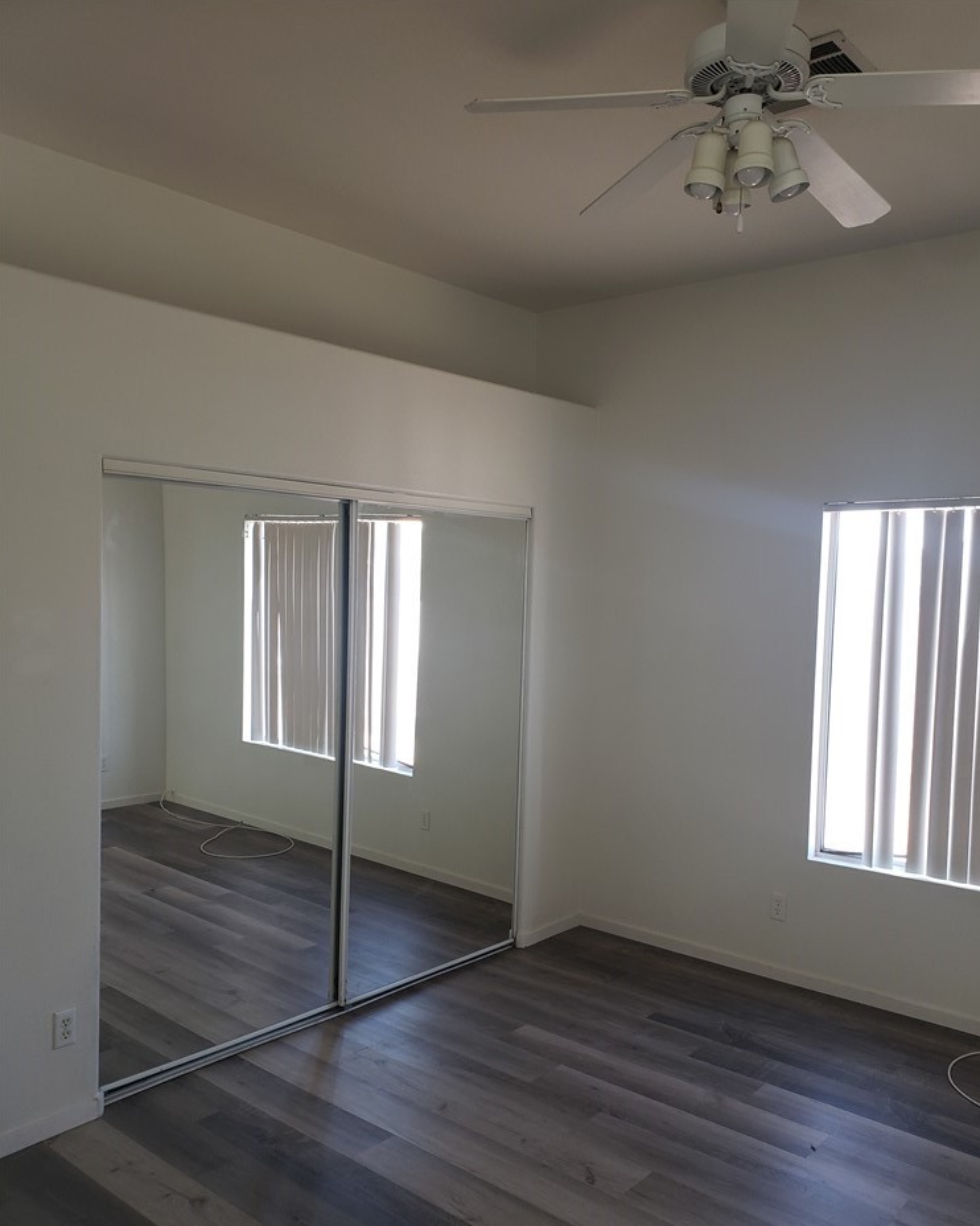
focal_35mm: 28
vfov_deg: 62.1
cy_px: 672
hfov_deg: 51.5
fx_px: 1015
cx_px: 506
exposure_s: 1/60
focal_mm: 4.3
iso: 100
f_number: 2.4
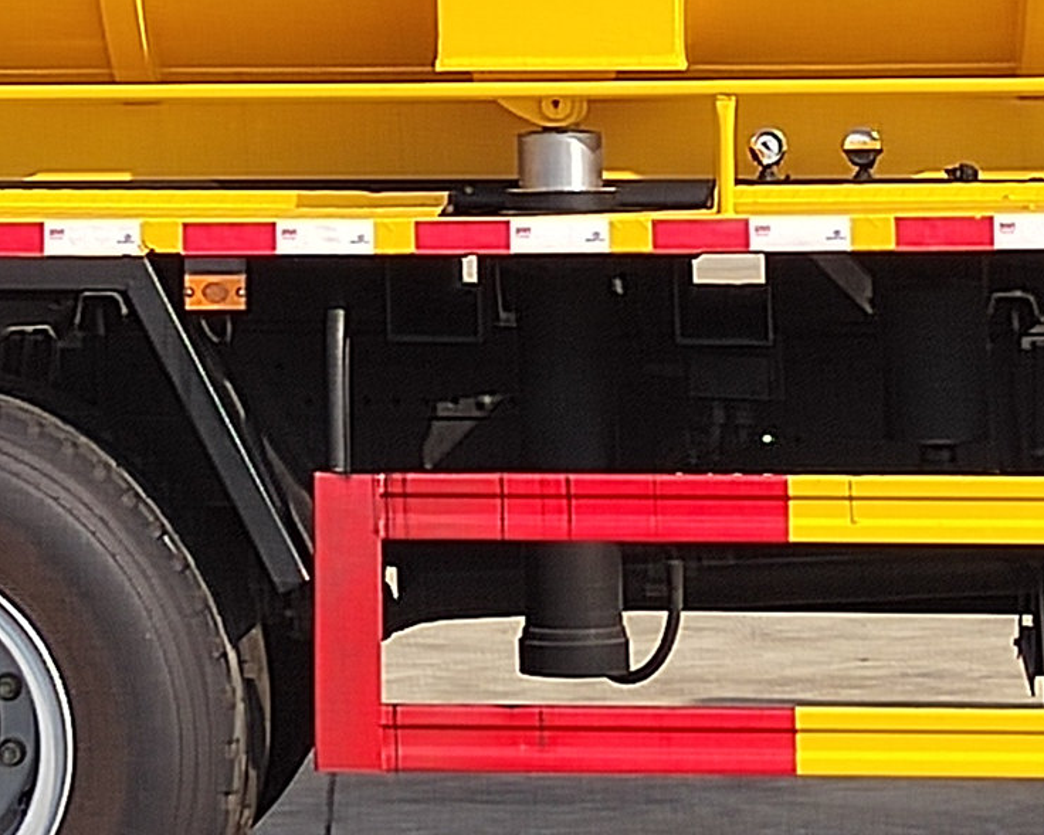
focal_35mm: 35
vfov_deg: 42.2
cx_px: 555
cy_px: 421
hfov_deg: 51.5
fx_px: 1082
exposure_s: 1/1974
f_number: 1.9
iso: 394
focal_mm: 5.52
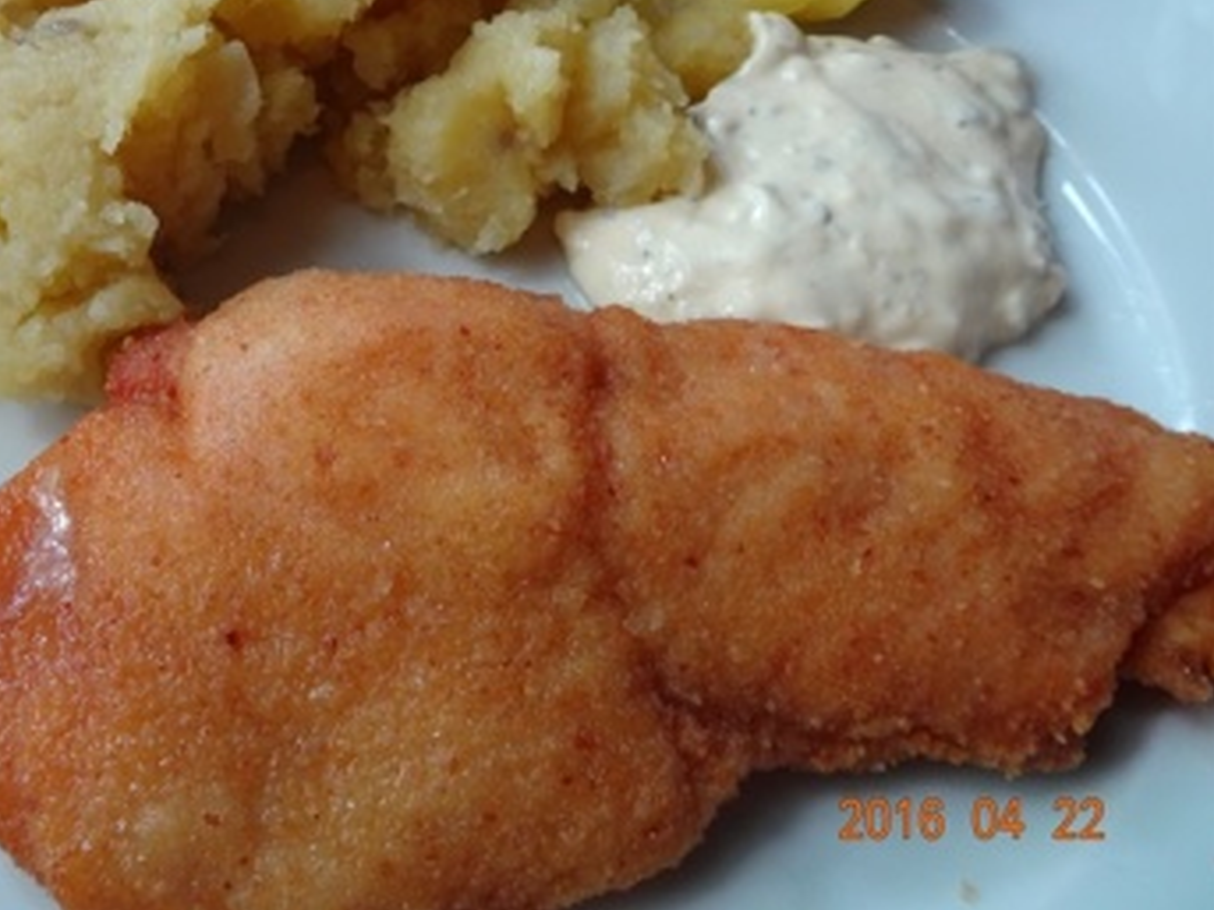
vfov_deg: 40.0
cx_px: 336
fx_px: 1227
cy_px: 274
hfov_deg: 50.9
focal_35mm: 35
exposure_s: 1/30
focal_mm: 4.1
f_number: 3.5
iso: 200
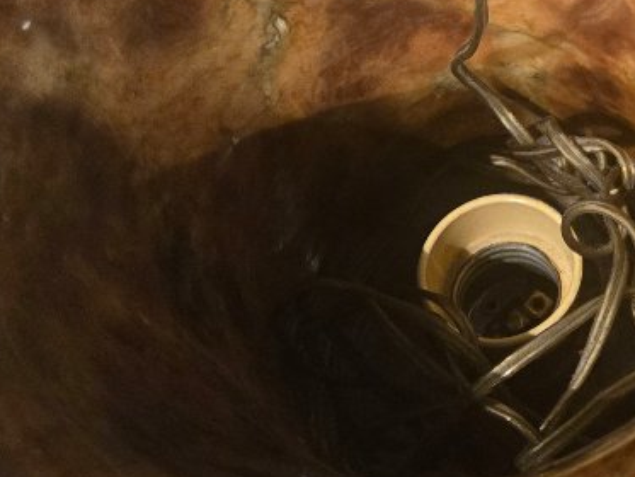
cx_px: 516
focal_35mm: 74
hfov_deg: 25.8
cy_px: 94
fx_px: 1358
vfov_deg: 19.7
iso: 1600
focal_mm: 5.4
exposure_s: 1/100
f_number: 1.8
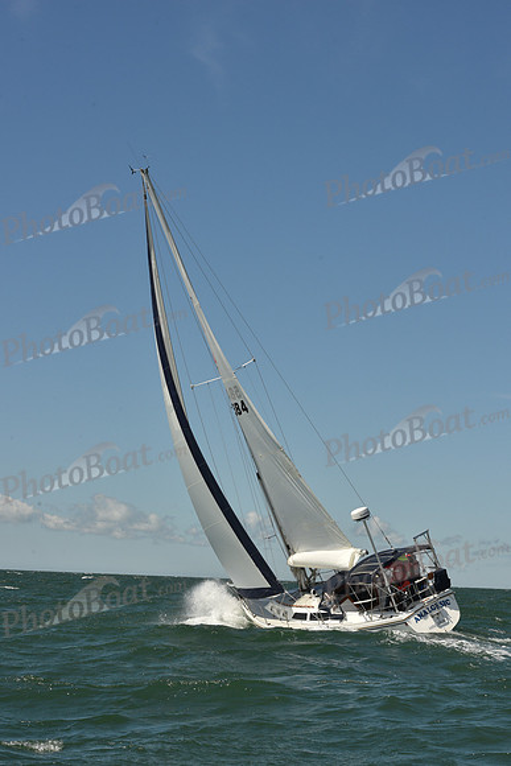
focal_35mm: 70
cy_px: 383
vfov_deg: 28.8
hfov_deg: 19.5
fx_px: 1489
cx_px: 256
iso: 320
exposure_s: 1/800
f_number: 13
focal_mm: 70
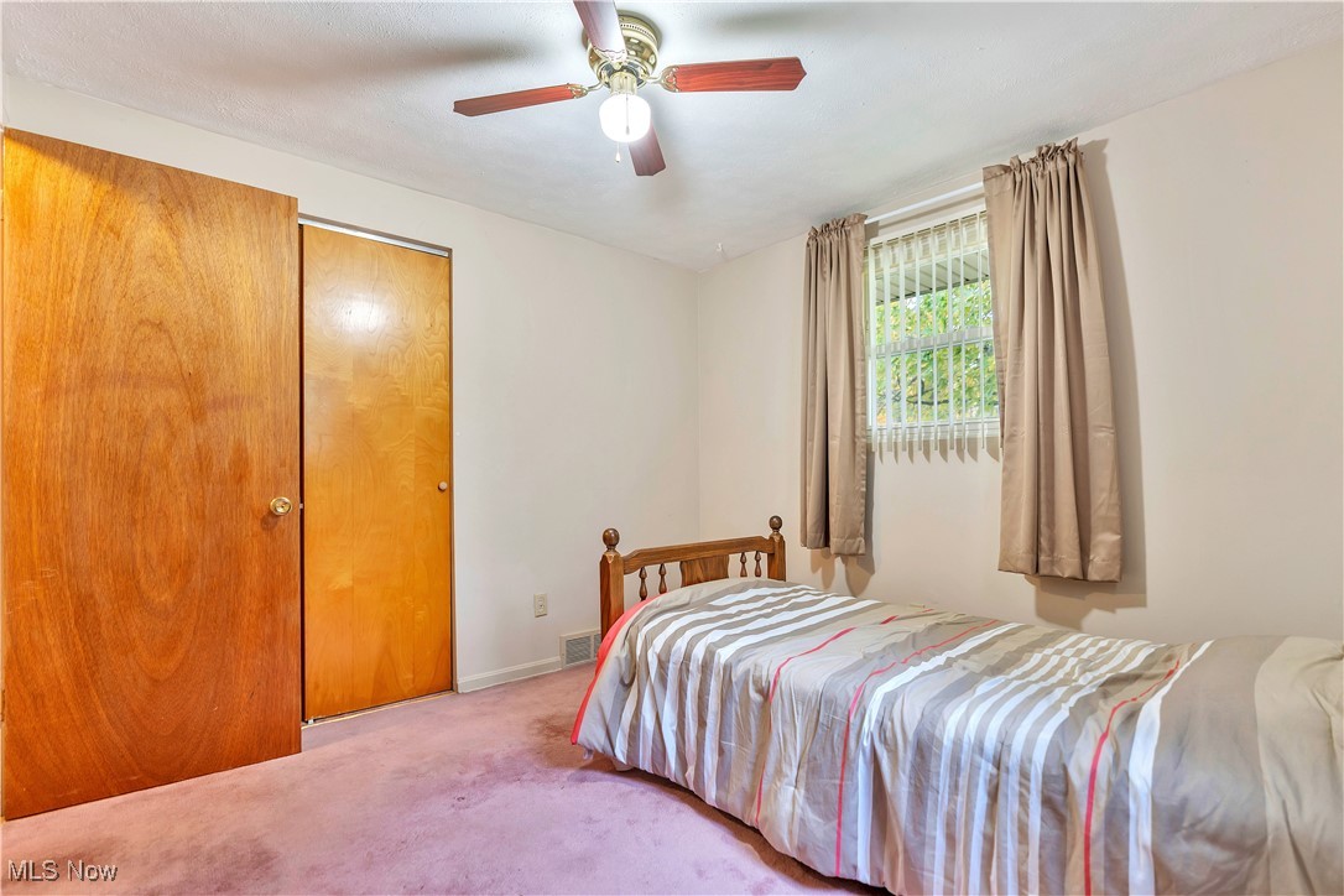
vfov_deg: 73.7
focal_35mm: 16
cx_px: 672
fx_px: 597
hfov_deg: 96.7
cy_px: 448
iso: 400
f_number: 2.8
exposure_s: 1/40
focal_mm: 16
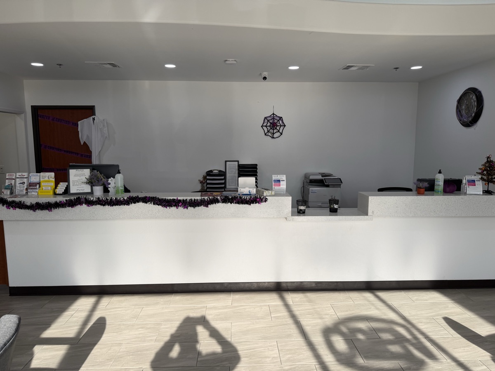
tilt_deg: -7.3
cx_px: 248
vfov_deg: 56.8
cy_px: 186
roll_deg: +0.3
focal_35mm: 24
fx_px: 343
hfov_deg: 71.6
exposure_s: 1/514
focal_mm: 6.76
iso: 80
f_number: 1.78
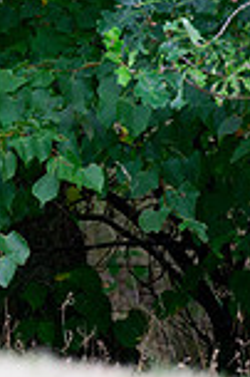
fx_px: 15920
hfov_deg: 0.9
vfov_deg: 1.4
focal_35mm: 1525
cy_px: -43
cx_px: -460
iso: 1600
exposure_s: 1/500
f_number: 5.6
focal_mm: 400
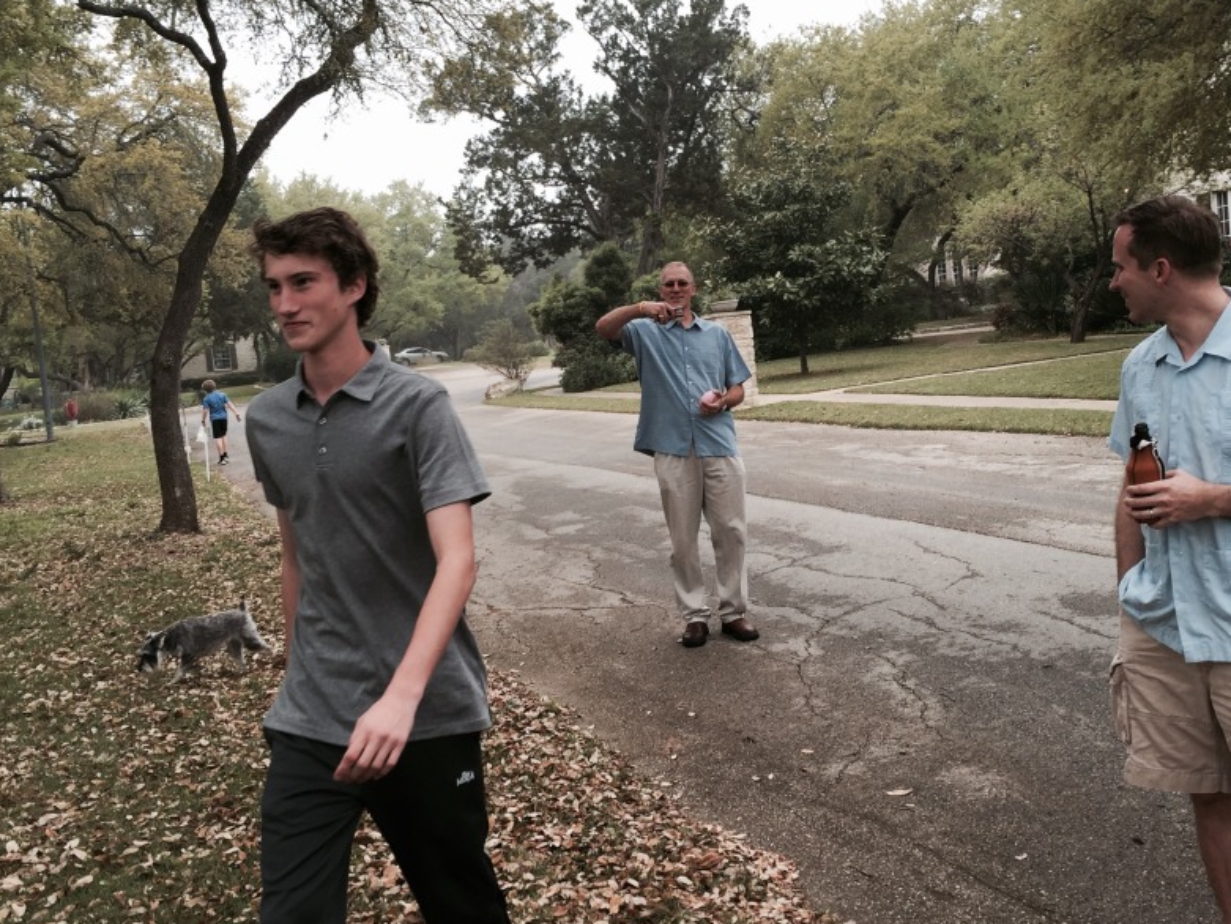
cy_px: 489
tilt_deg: -2.9
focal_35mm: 38
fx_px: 1352
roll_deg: +6.4
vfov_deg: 37.7
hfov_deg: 48.9
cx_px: 694
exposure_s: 1/235
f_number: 2.2
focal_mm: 4.15
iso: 32
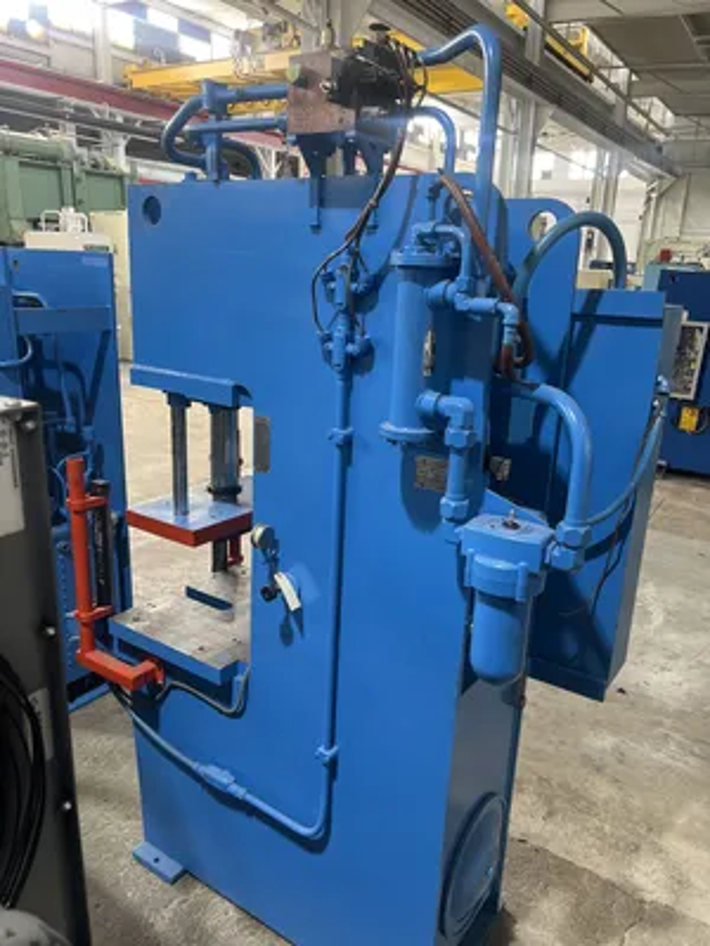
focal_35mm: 26
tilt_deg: -16.3
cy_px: 473
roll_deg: -2.4
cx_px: 355
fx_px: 711
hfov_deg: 53.1
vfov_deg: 67.3
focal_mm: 5.7
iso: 125
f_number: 1.5
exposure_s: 1/109
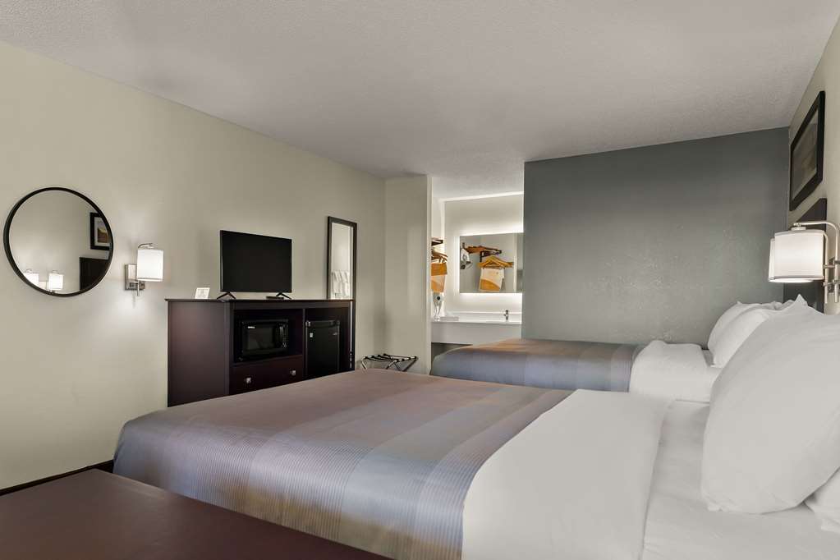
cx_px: 420
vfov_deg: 68.6
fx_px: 411
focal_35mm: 18
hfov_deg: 91.3
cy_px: 280
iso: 320
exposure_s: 1/2
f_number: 8
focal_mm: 17.6
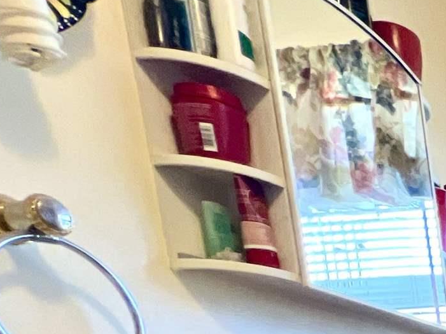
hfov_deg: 18.6
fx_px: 734
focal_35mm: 57
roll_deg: +3.4
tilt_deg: -10.1
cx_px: 917
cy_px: 642
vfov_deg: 18.4
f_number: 1.8
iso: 160
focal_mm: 1.57
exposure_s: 1/60
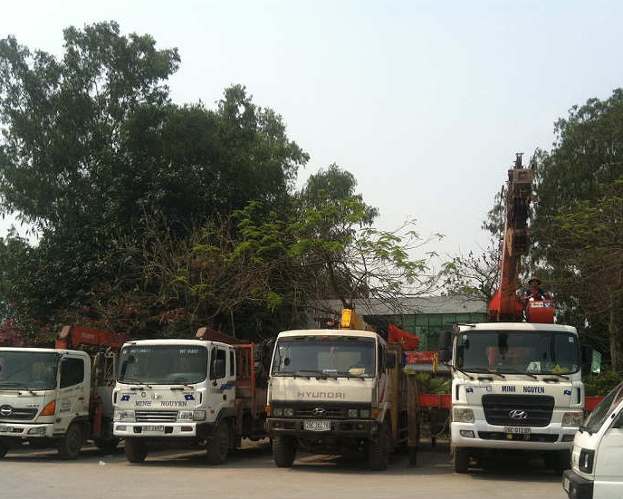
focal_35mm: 45
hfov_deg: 41.1
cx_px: 341
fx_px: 830
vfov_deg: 33.3
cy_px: 303
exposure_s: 1/1371
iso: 80
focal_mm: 3.85
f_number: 2.8
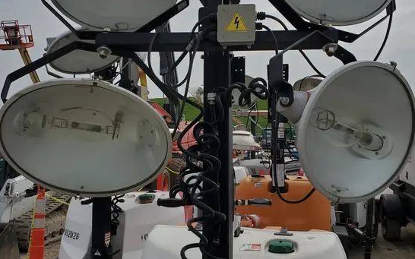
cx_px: 207
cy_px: 105
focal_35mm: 37
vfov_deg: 34.3
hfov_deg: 52.8
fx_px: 418
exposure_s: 1/3777
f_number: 2.4
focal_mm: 4.3
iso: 50
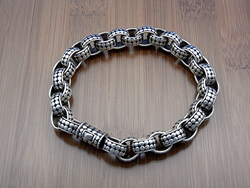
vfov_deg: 28.0
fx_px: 376
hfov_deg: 36.8
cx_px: 125
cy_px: 94
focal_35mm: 52
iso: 400
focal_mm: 9.3
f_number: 3.9
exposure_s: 1/46.7
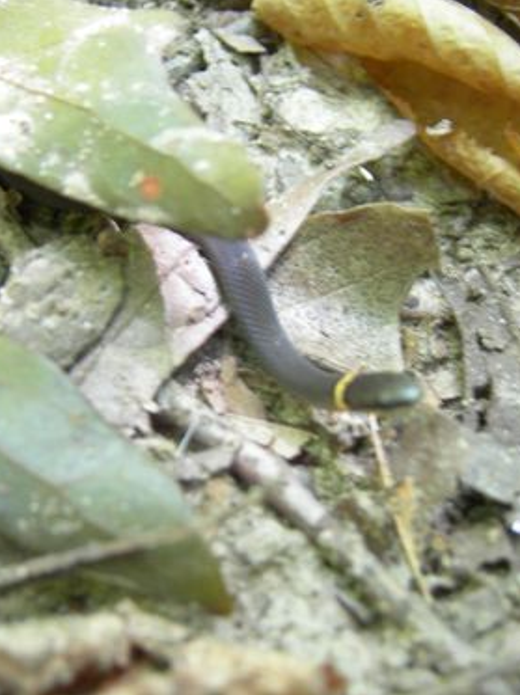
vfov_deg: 37.5
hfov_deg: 28.5
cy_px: 348
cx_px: 237
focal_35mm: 51
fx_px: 1023
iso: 100
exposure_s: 1/5.2
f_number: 2.8
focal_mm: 8
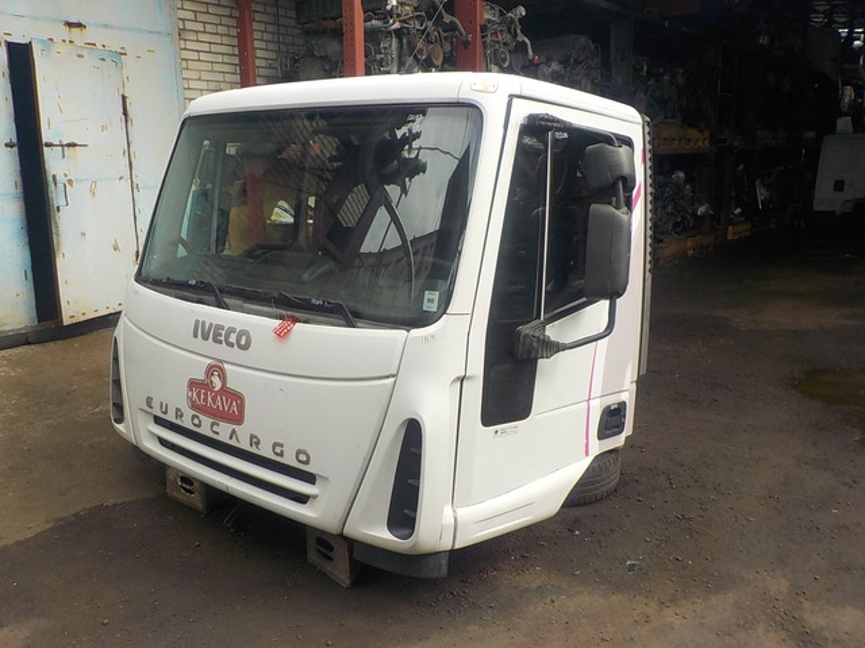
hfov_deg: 60.0
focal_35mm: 30
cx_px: 432
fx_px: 750
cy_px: 324
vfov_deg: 46.8
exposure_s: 1/400
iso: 125
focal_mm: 4.1
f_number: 3.3
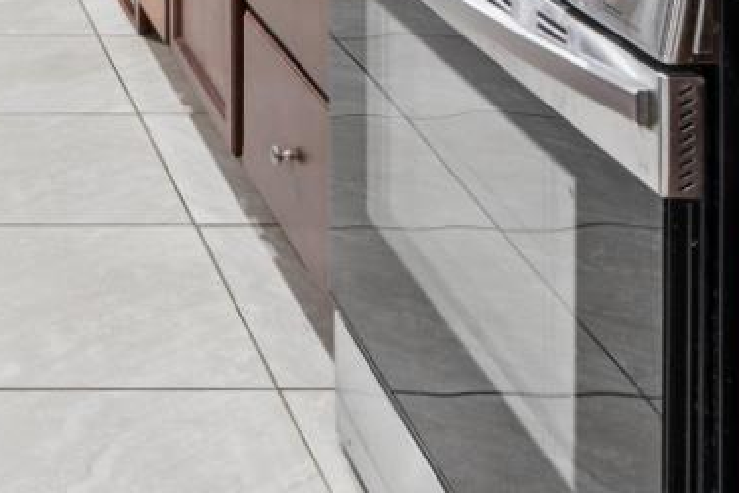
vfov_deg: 16.7
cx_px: -189
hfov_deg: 26.5
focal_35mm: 66
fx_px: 1355
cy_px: -430
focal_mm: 11
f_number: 7.1
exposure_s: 1/1.67
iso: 100
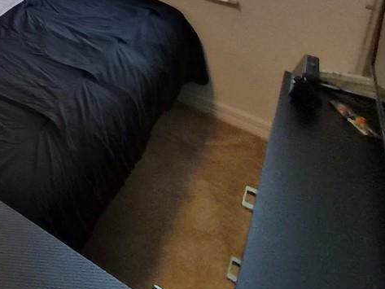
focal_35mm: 44
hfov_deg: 25.5
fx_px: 489
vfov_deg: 24.8
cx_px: -246
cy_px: -151
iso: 100
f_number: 2.2
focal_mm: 1.7
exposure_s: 1/60
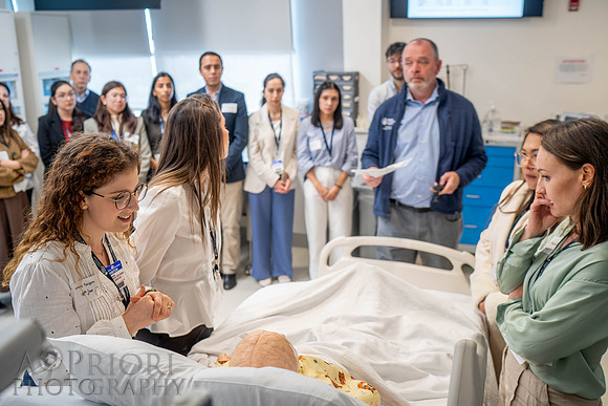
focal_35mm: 35
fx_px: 591
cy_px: 203
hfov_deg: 54.4
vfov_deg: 37.9
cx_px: 304
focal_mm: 35
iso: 320
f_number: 3.2
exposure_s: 1/50
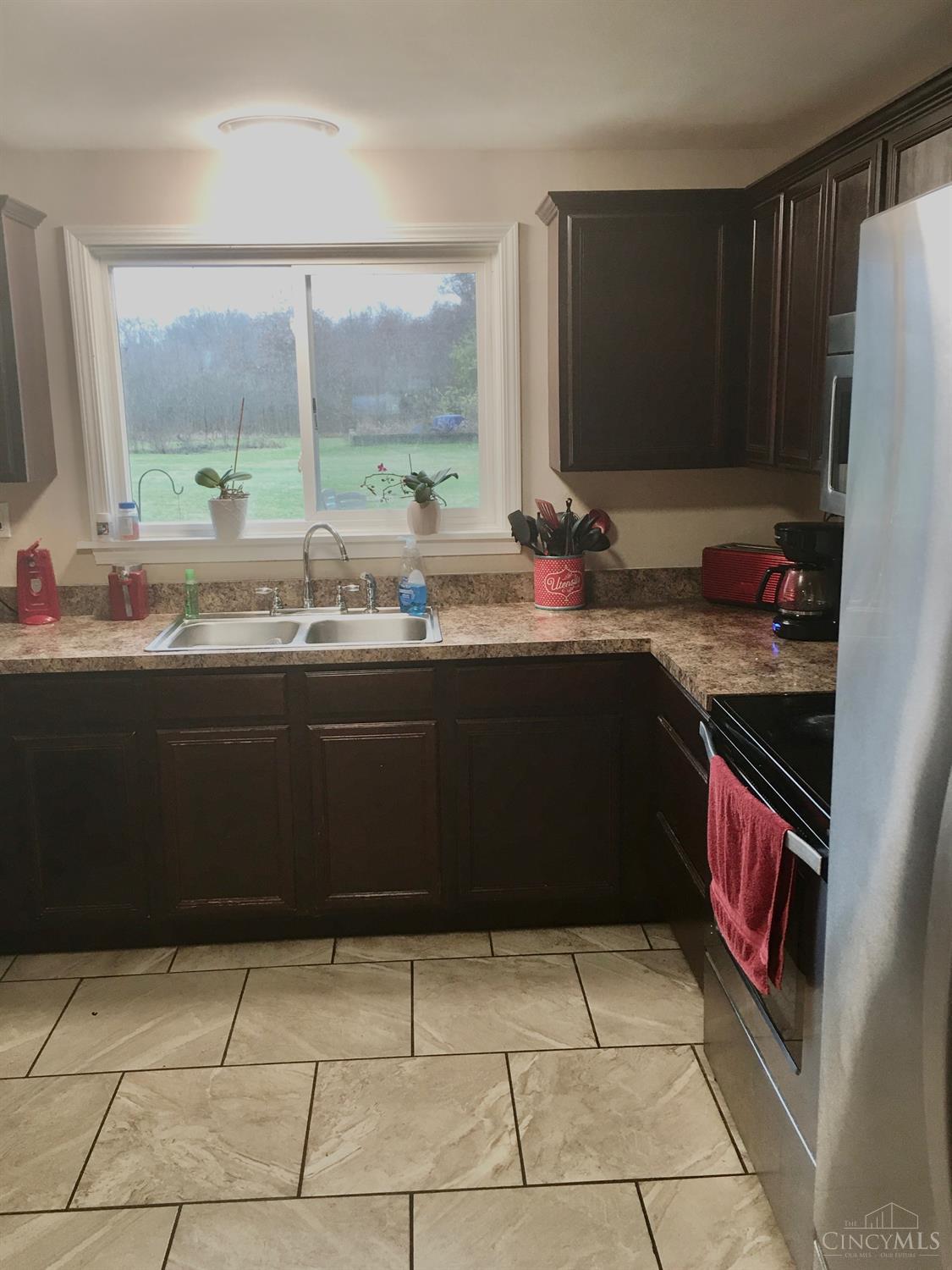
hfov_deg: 48.2
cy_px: 635
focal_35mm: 29
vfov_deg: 61.7
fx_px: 1063
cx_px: 476
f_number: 2.2
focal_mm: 4.15
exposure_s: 1/15
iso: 32
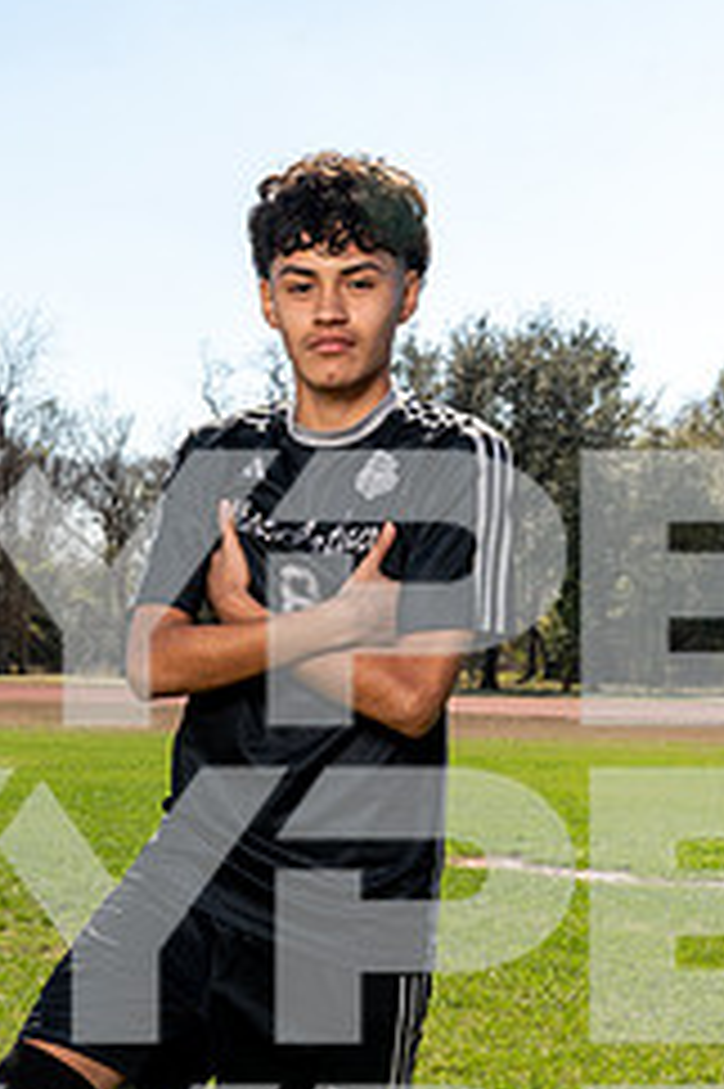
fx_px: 2024
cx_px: 225
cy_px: 909
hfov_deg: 20.2
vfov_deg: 29.3
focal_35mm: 67
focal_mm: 36
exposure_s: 1/200
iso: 100
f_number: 9
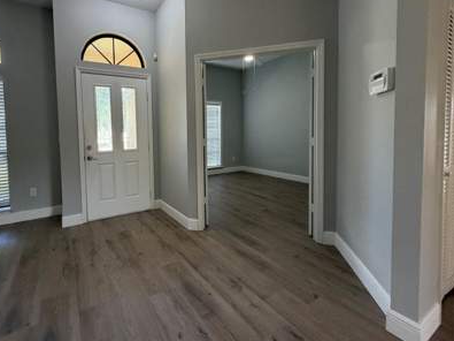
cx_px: 185
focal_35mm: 17
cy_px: 143
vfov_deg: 74.2
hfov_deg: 90.0
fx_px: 223
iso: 250
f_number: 2.2
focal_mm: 2.22
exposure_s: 1/120
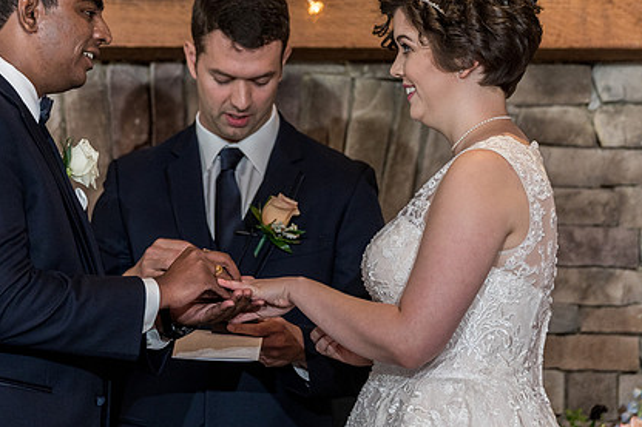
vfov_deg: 5.9
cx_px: 230
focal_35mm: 231
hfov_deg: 8.9
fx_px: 4118
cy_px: 131
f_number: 4
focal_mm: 140
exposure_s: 1/200
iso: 2000
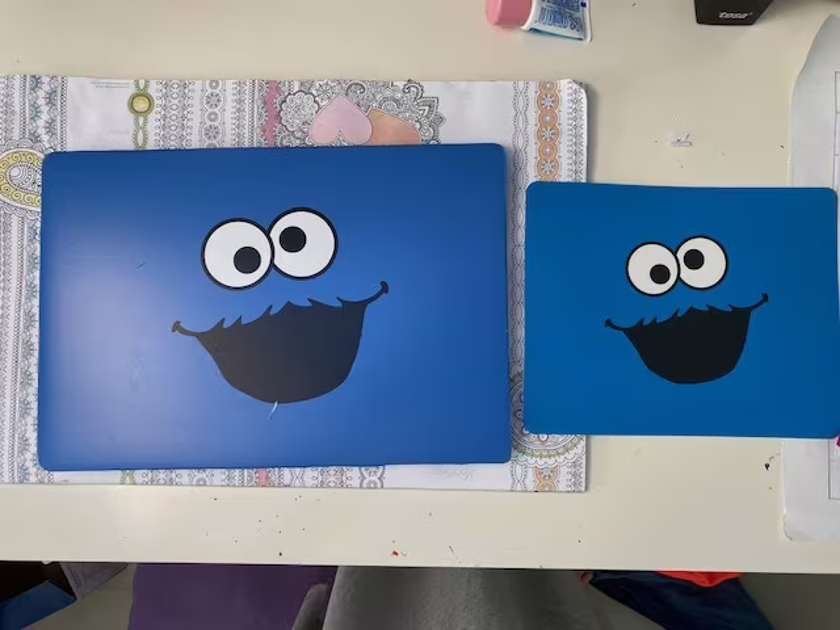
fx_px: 631
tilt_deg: -87.0
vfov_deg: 53.1
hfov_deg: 67.3
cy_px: 315
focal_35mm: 26
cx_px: 420
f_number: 1.8
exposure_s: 1/122
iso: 40
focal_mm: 4.25
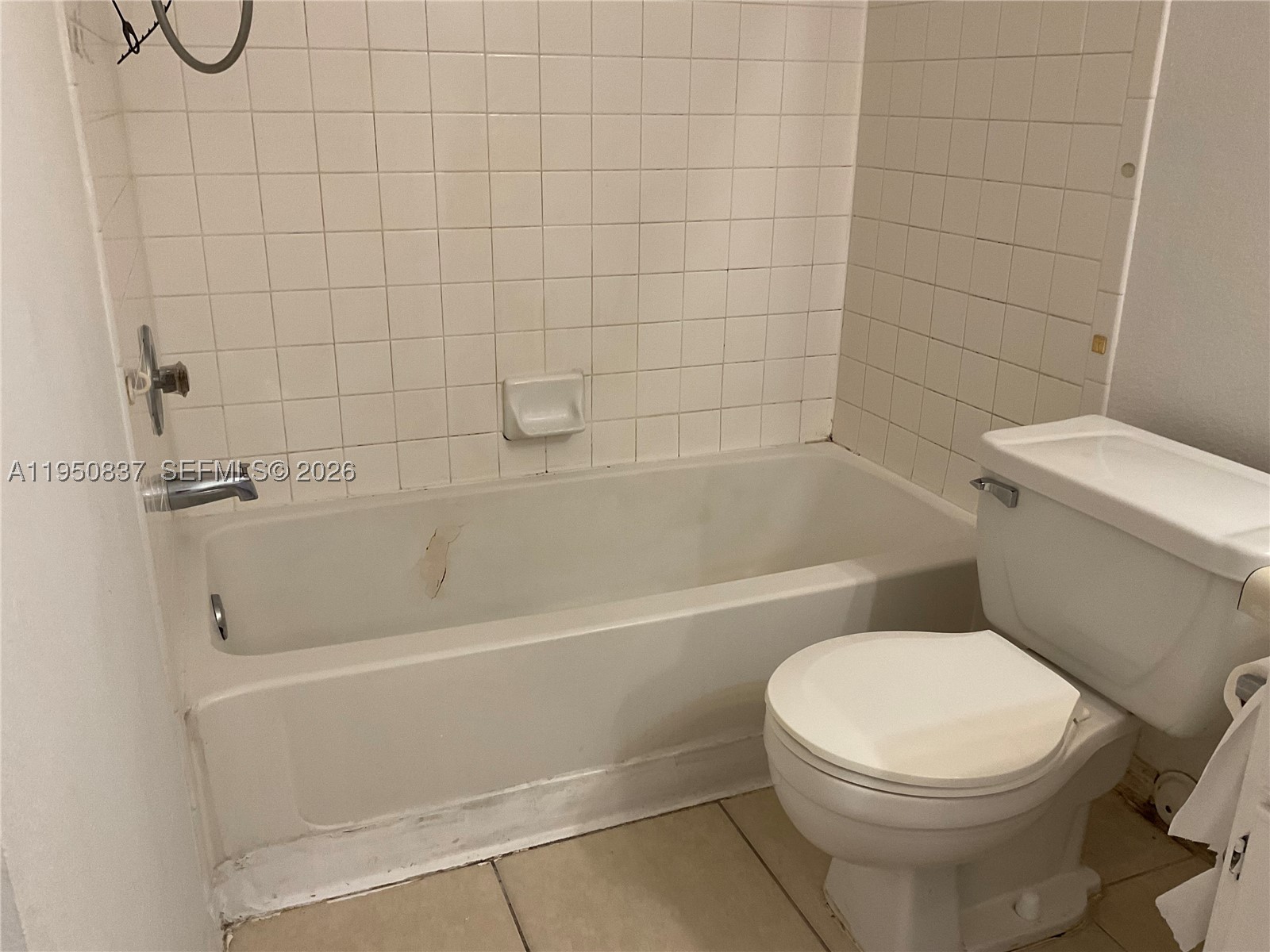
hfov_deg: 61.7
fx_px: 1064
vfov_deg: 48.2
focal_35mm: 29
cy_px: 476
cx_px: 635
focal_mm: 3
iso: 80
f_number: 1.8
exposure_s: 1/60
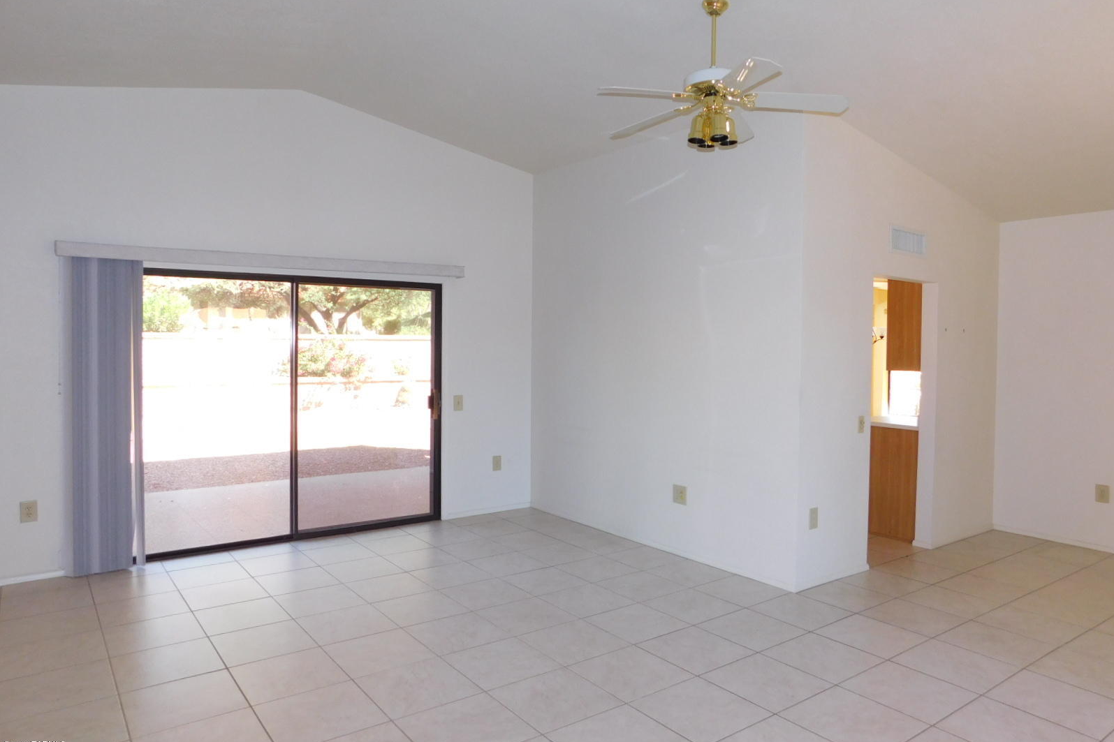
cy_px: 354
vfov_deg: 53.1
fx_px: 743
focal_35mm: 24
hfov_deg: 73.7
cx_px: 558
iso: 200
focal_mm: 4
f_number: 3
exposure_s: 1/30
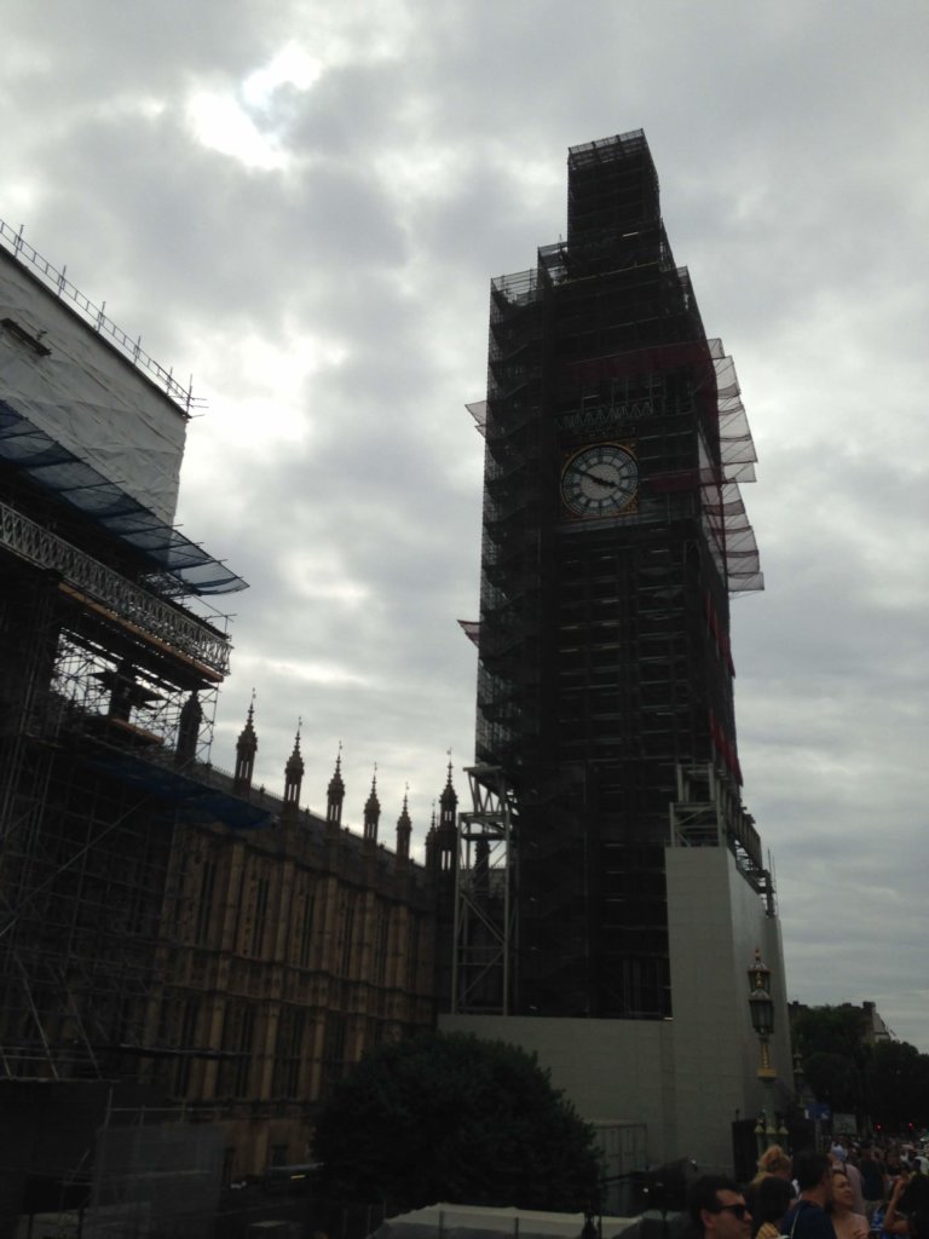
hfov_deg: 42.9
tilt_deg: +22.5
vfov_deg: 55.4
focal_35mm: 33
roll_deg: -3.3
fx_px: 1181
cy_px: 620
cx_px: 464
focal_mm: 4.12
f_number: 2.4
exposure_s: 1/3390
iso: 50
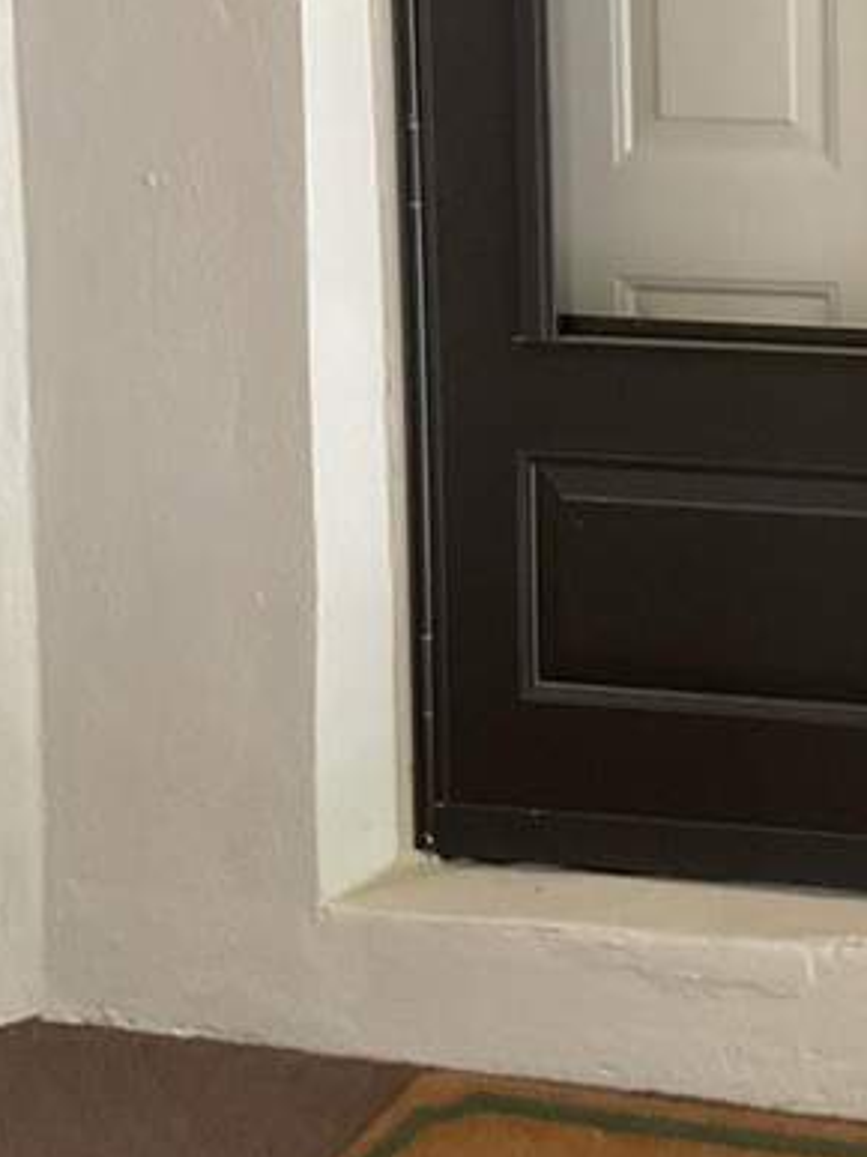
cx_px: 1085
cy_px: 105
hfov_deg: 17.4
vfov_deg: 23.7
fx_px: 2673
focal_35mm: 80
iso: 100
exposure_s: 1/60
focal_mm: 3
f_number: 1.8
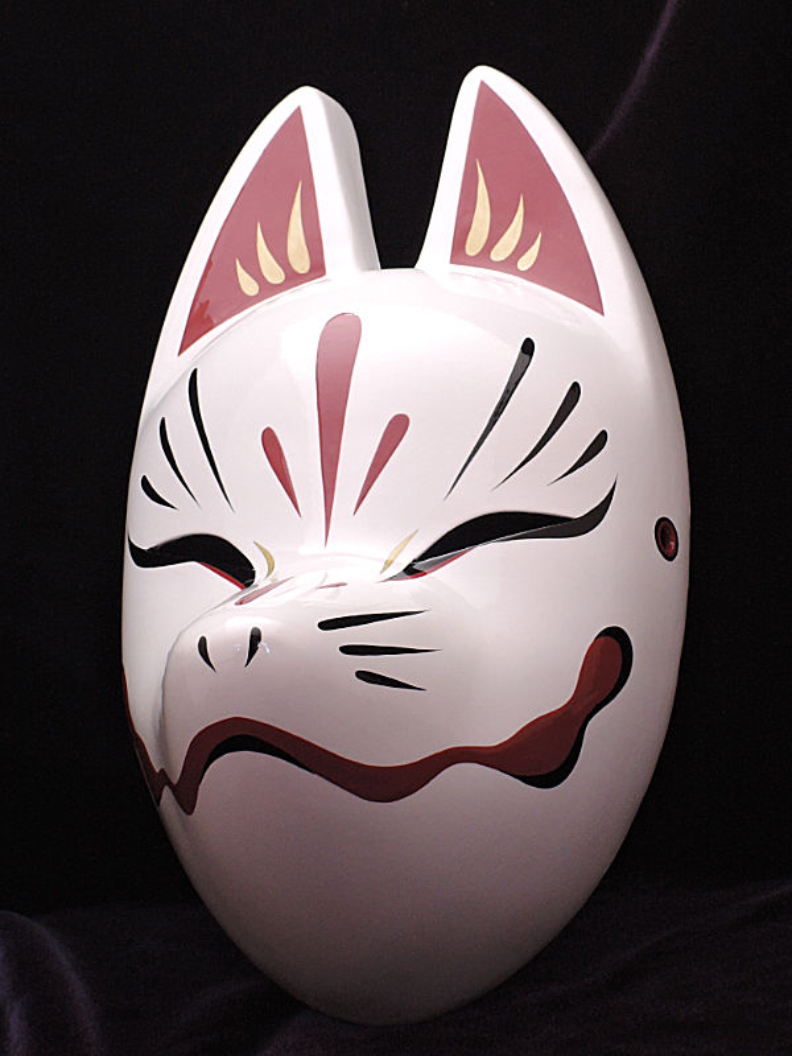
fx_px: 3203
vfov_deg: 18.7
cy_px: 528
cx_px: 396
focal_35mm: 105
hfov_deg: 14.1
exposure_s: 1/25
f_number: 7.3
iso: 800
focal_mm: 22.4
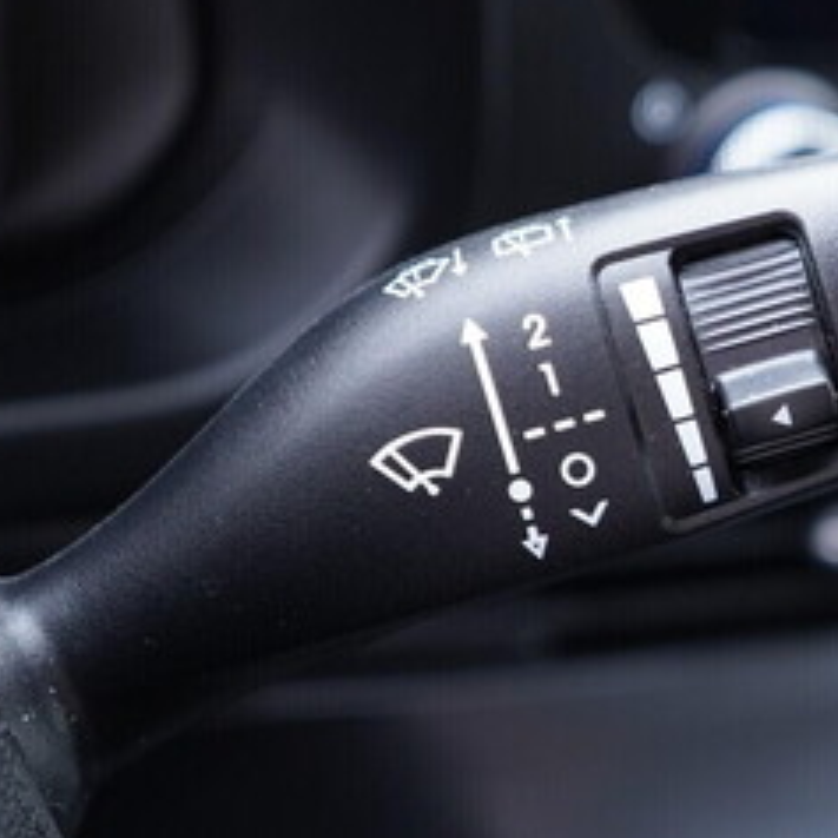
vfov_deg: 24.3
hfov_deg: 23.7
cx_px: 750
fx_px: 1945
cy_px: 345
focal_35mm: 71
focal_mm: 24
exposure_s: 1/40
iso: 500
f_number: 2.8
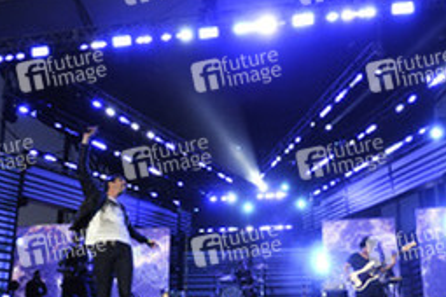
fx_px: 372
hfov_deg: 61.6
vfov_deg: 42.9
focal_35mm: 30
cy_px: 203
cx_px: 189
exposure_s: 1/400
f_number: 2.8
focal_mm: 17
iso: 1250
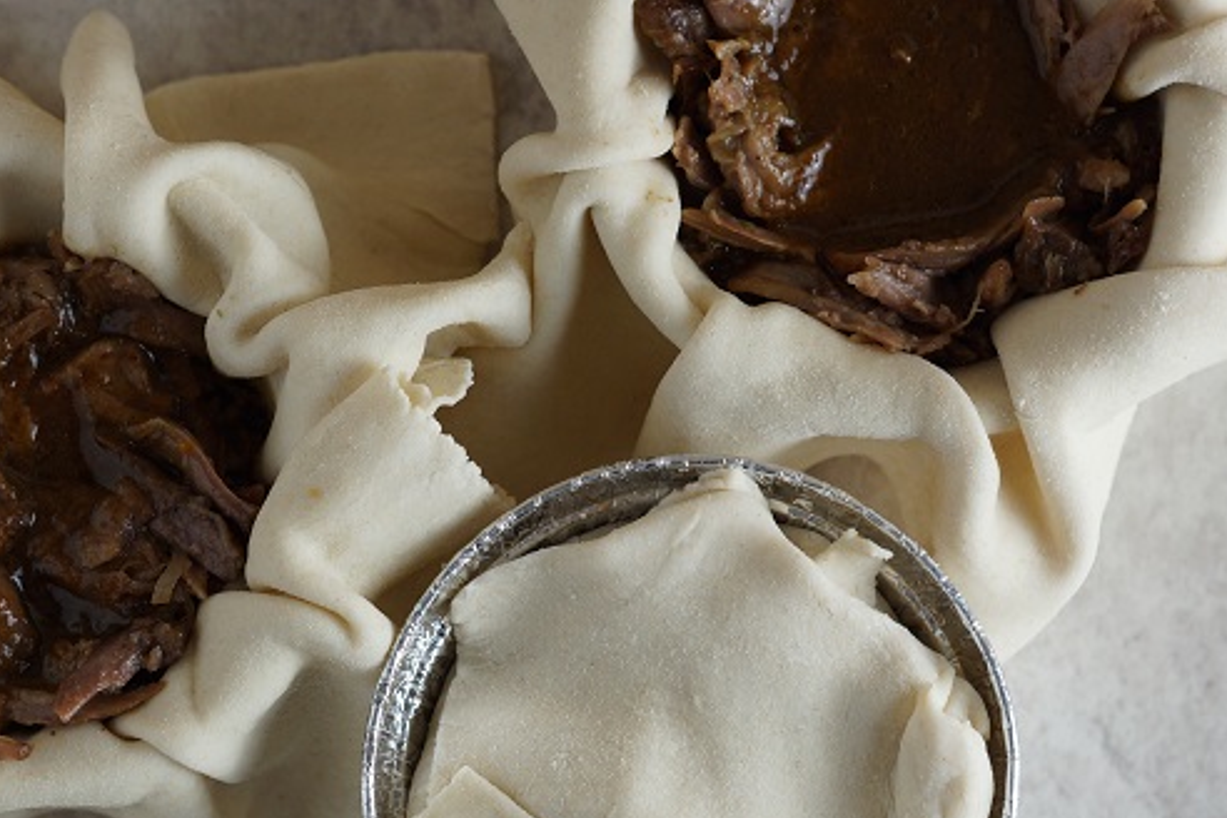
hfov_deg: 16.8
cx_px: 449
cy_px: 463
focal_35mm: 122
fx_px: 4158
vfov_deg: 11.2
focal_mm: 50
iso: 200
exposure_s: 1/80
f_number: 4
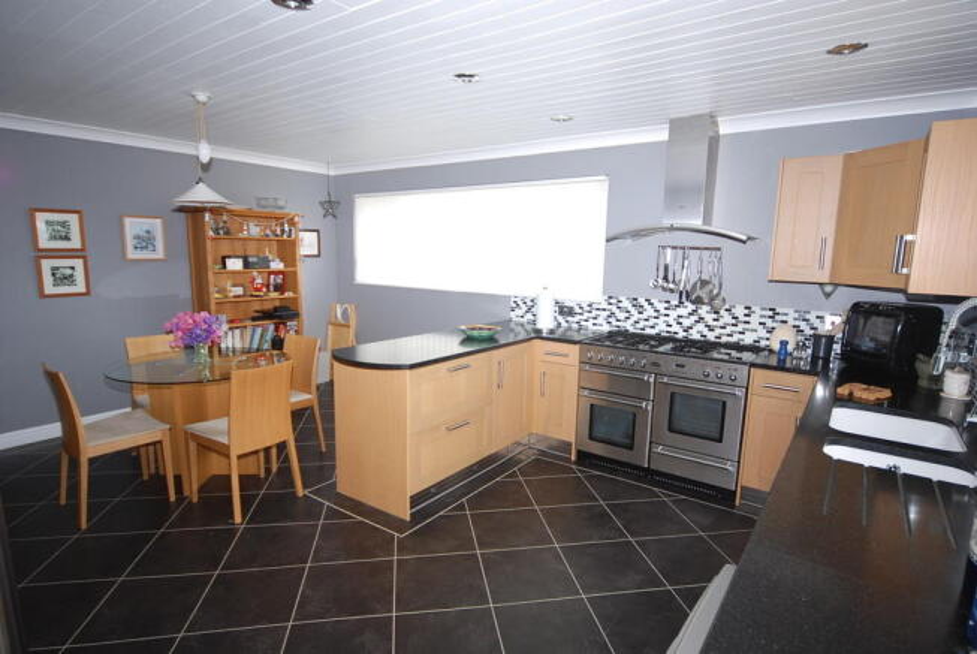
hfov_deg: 89.9
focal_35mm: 18
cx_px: 488
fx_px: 489
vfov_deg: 67.5
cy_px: 327
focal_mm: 12
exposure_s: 1/60
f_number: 4.5
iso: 200
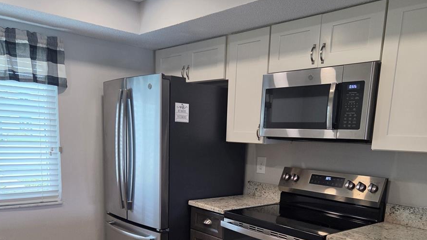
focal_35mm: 34
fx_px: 385
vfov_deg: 33.1
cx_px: 212
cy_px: 210
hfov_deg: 58.0
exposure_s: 1/120
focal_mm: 5.4
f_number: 1.8
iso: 160
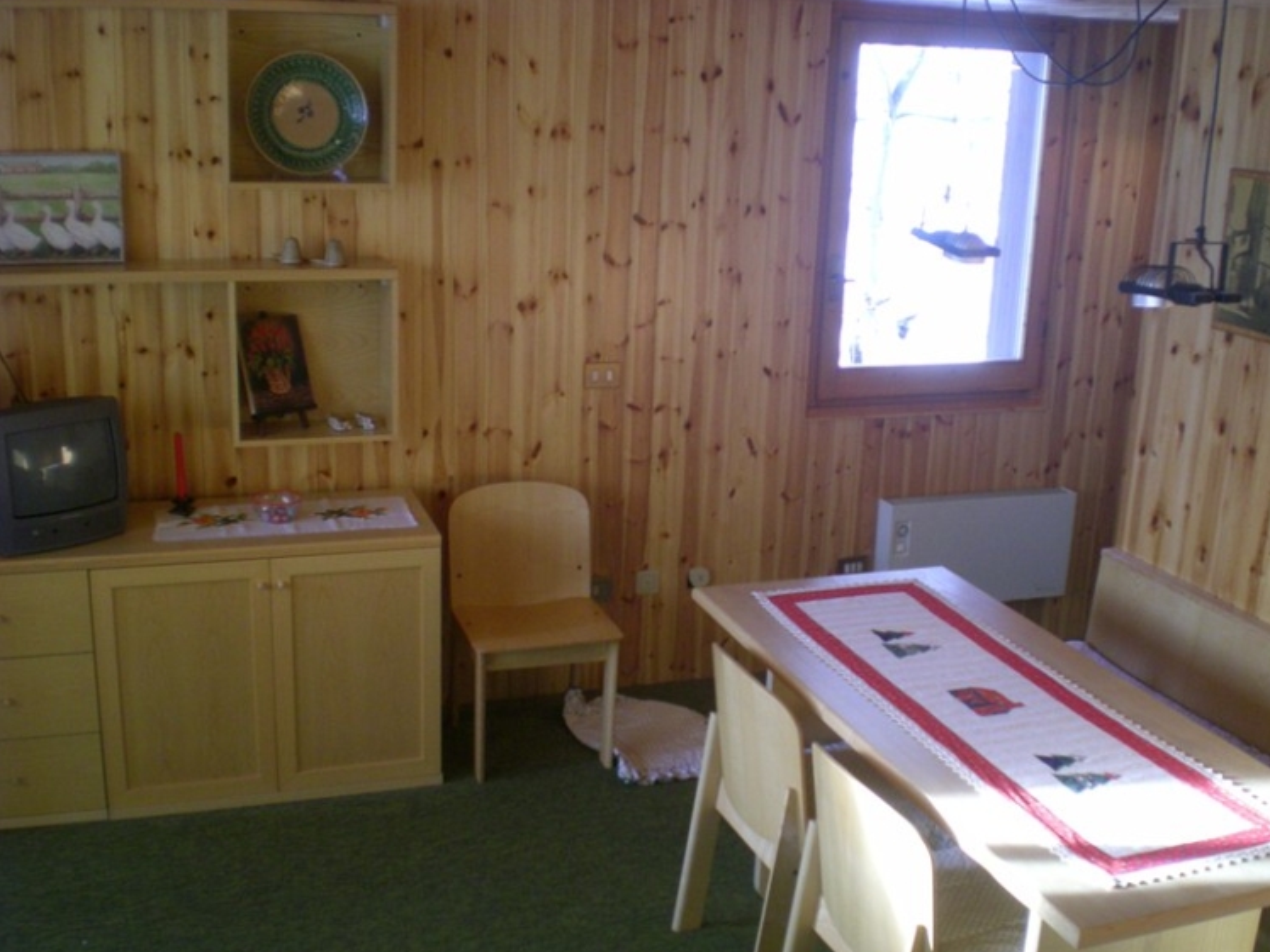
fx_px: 1431
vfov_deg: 36.8
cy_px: 475
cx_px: 649
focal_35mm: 39
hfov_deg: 47.9
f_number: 3.1
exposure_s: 1/49.7
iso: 200
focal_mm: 6.3
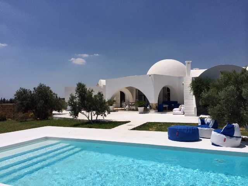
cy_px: 93
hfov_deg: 60.0
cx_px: 124
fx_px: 215
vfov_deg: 46.8
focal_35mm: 30
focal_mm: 4.12
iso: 40
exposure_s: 1/10309
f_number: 2.2
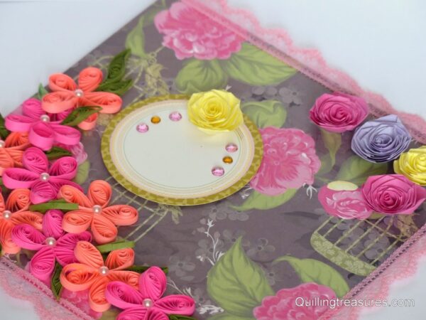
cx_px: 213
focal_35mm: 211
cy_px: 160
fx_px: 2597
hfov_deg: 9.4
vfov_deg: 7.0
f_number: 2.8
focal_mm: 37.9
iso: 160
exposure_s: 1/80
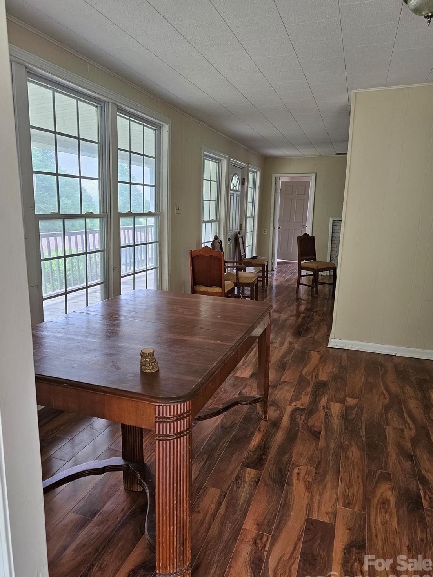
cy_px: 298
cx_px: 209
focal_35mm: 24
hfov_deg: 56.8
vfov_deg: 71.6
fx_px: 400
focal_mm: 6.3
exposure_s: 1/120
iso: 160
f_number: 1.7
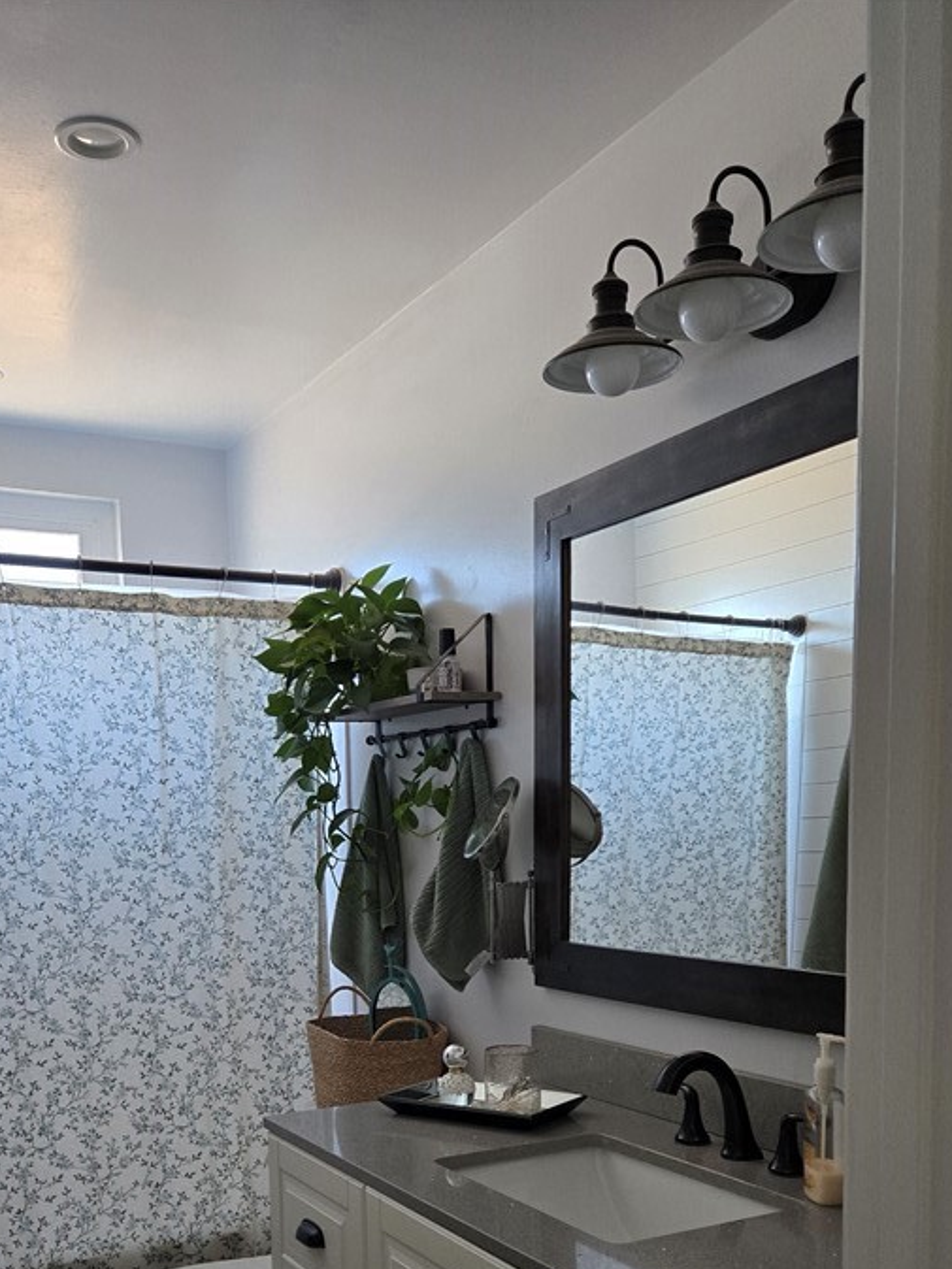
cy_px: 960
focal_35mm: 35
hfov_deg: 40.7
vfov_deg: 50.3
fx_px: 1283
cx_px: 432
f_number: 1.8
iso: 250
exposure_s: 1/120
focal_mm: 5.4
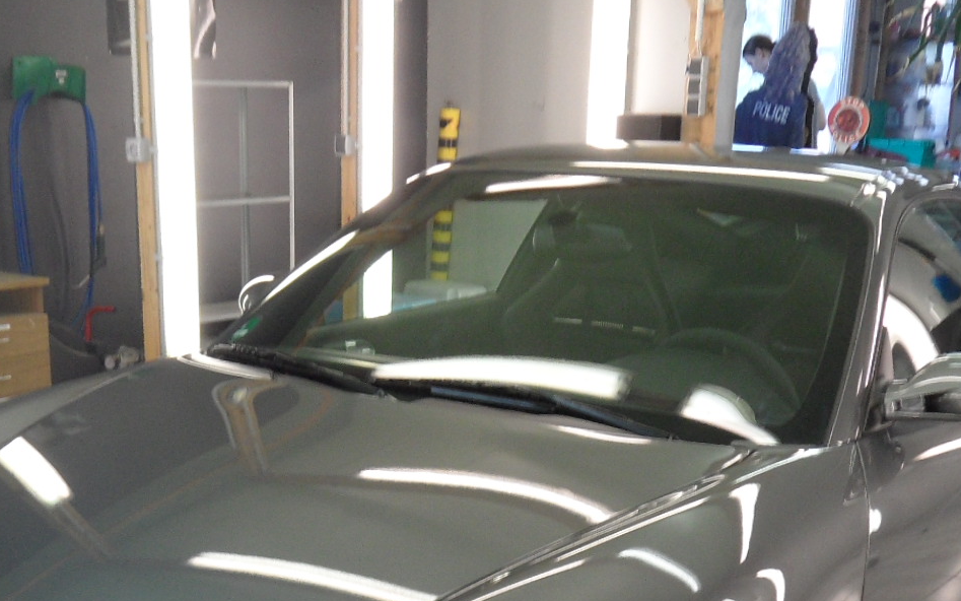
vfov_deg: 22.3
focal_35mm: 55
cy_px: 655
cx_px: 395
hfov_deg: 36.8
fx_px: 1441
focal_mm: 3.9
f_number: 3.2
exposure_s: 1/45
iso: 100
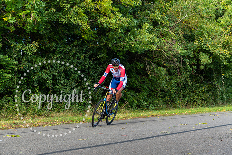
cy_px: 78
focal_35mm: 66
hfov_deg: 30.5
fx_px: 425
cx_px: 116
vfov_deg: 20.6
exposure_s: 1/500
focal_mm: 66
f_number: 3.5
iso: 200
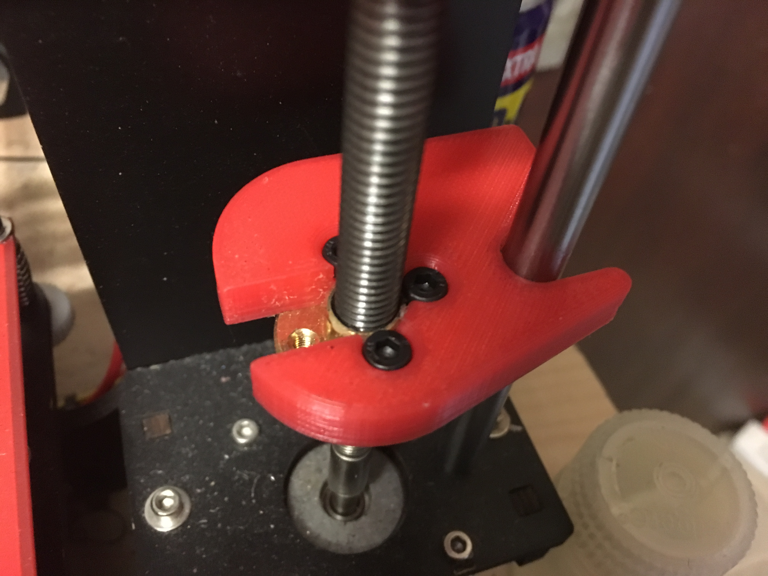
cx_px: 384
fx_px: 643
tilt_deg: -51.3
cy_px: 288
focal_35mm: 29
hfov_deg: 61.7
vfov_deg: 48.2
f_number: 2.2
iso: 640
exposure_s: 1/17
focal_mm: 4.15
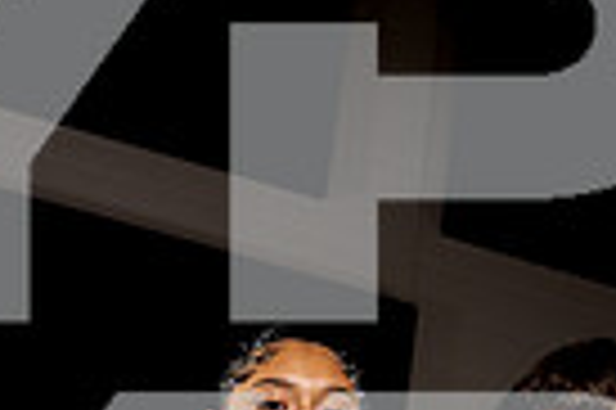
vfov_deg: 10.7
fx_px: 2102
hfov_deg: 16.6
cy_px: 633
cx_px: 157
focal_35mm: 123
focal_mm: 29
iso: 320
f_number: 5.6
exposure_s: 1/250
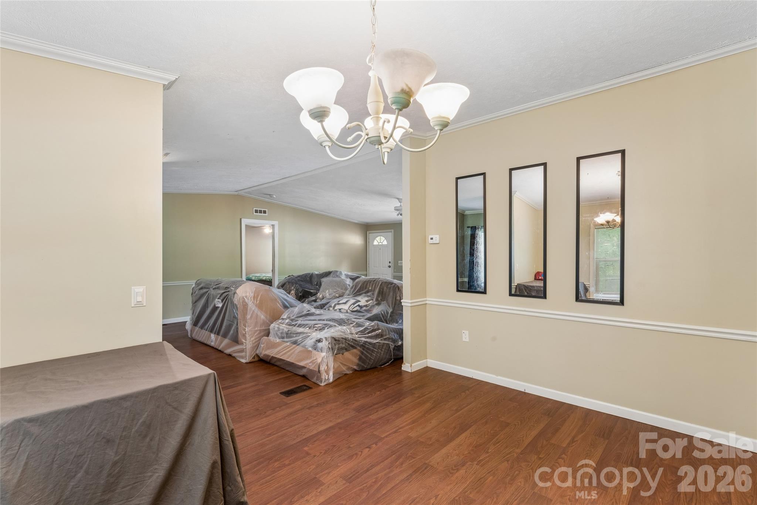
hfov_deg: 96.0
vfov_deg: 73.1
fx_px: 341
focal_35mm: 16
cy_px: 252
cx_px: 378
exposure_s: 1/1.25
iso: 400
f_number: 13
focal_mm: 16.2
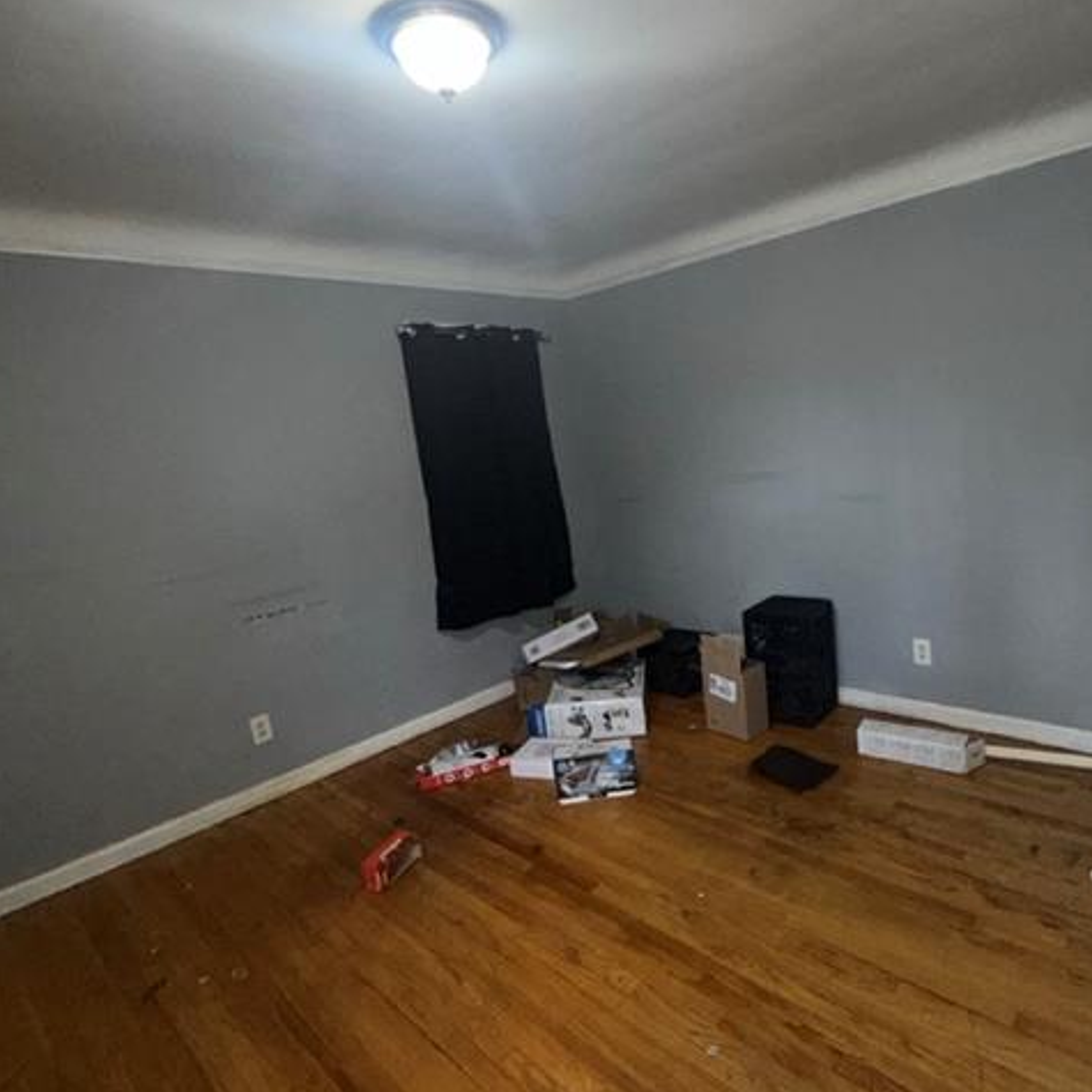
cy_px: 545
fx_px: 714
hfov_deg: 74.3
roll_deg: +5.5
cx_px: 637
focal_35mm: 20
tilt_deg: -8.1
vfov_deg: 74.8
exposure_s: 1/60
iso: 160
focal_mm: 2.22
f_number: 2.2
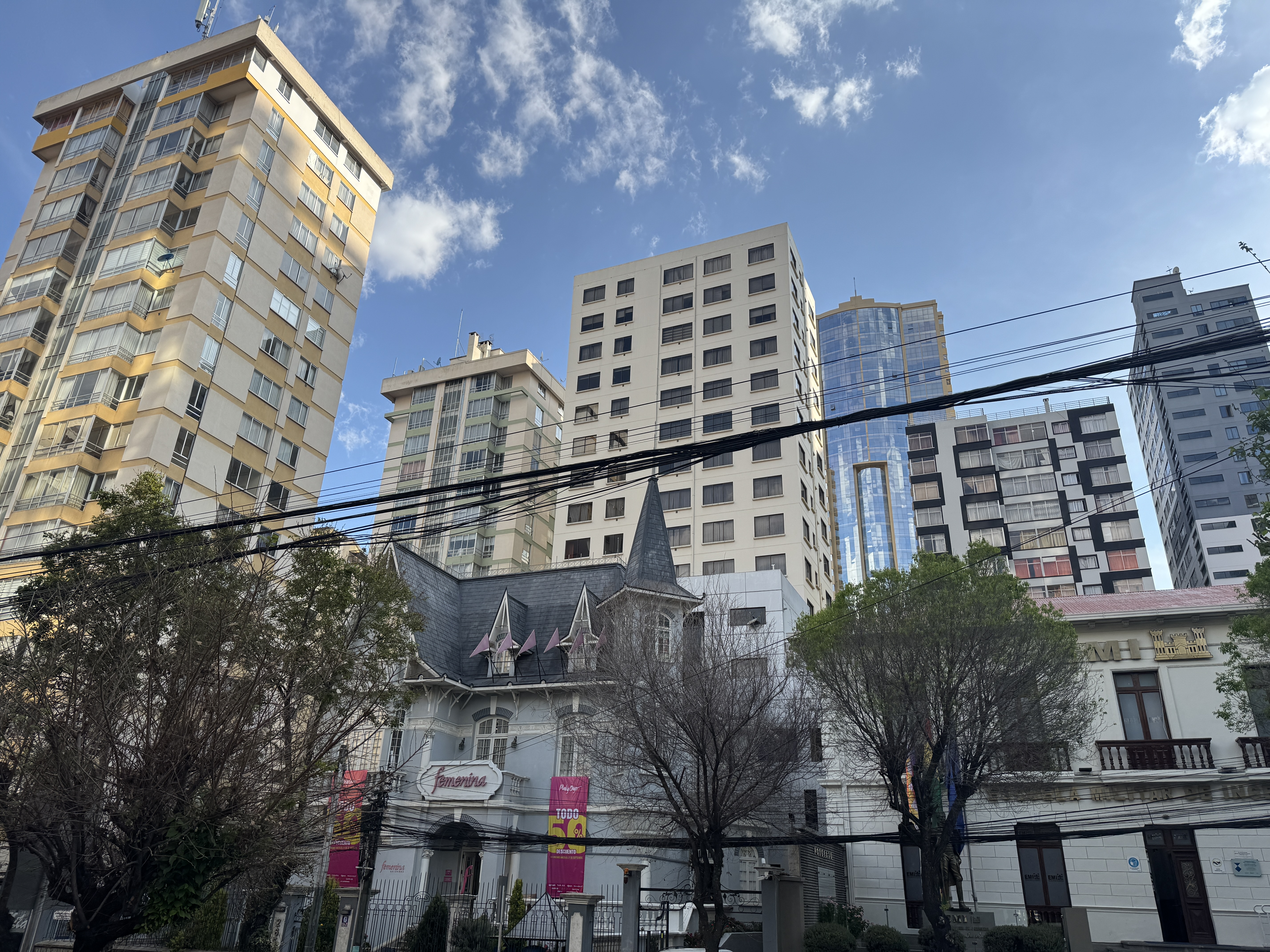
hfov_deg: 71.6
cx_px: 635
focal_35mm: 24
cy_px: 476
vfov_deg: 56.8
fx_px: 881
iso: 80
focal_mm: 6.76
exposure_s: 1/2415
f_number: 1.78
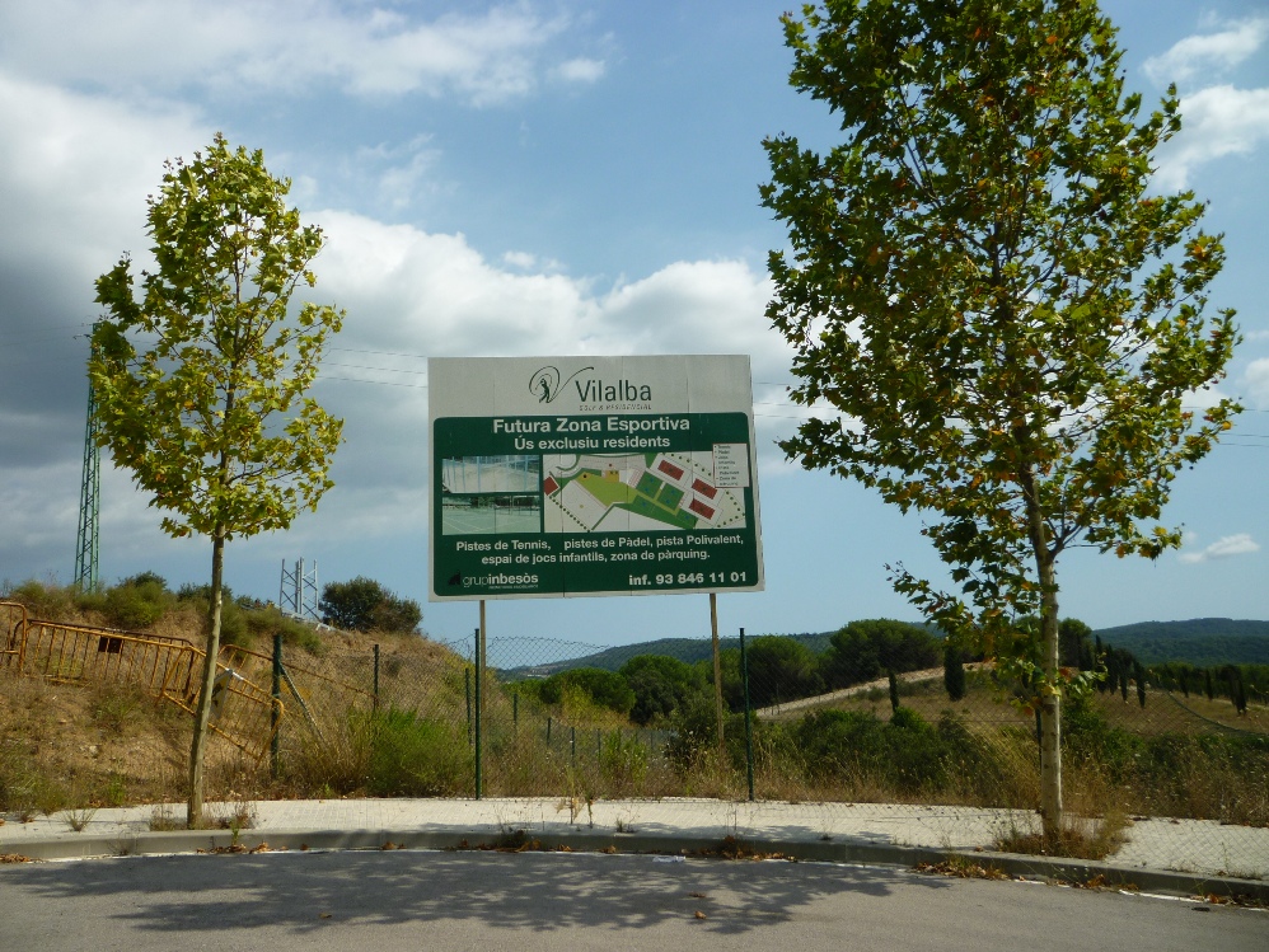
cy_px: 476
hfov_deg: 61.6
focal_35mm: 29
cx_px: 634
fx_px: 1063
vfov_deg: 48.2
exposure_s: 1/800
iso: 80
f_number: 4.5
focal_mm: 5.2
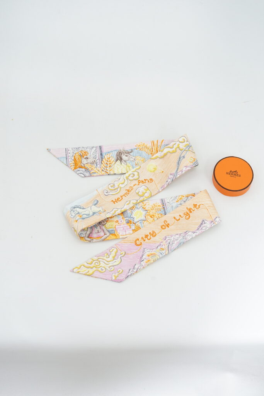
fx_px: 550
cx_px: 132
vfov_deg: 39.6
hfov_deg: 27.0
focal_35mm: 50
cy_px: 198
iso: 640
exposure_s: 1/20
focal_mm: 50
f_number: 6.3
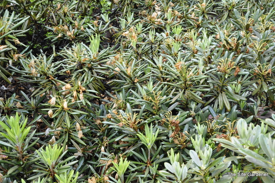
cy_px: 92
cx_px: 138
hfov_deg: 37.9
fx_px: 401
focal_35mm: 52
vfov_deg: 25.7
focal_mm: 35
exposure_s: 1/50
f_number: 7.1
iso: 200
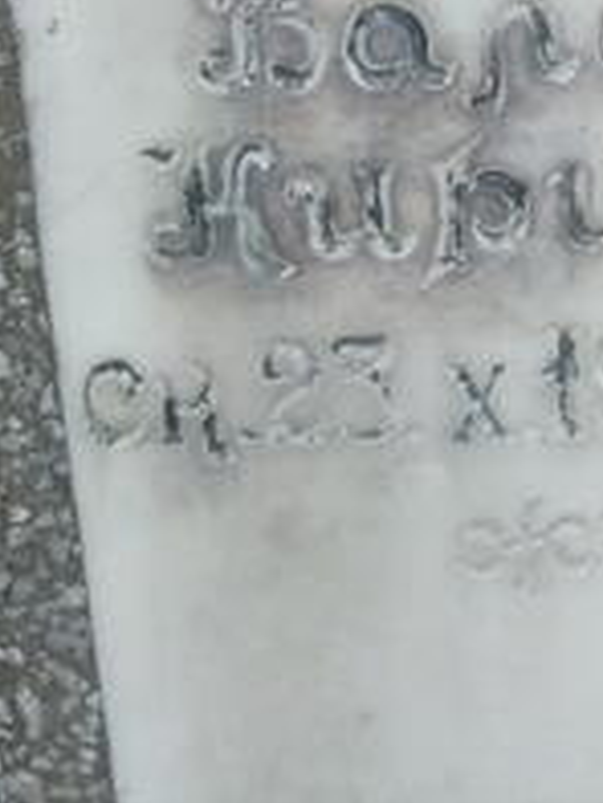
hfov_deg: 17.8
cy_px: -216
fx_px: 1833
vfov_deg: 22.3
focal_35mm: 79
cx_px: 709
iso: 122
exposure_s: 1/100
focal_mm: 3.62
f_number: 1.8
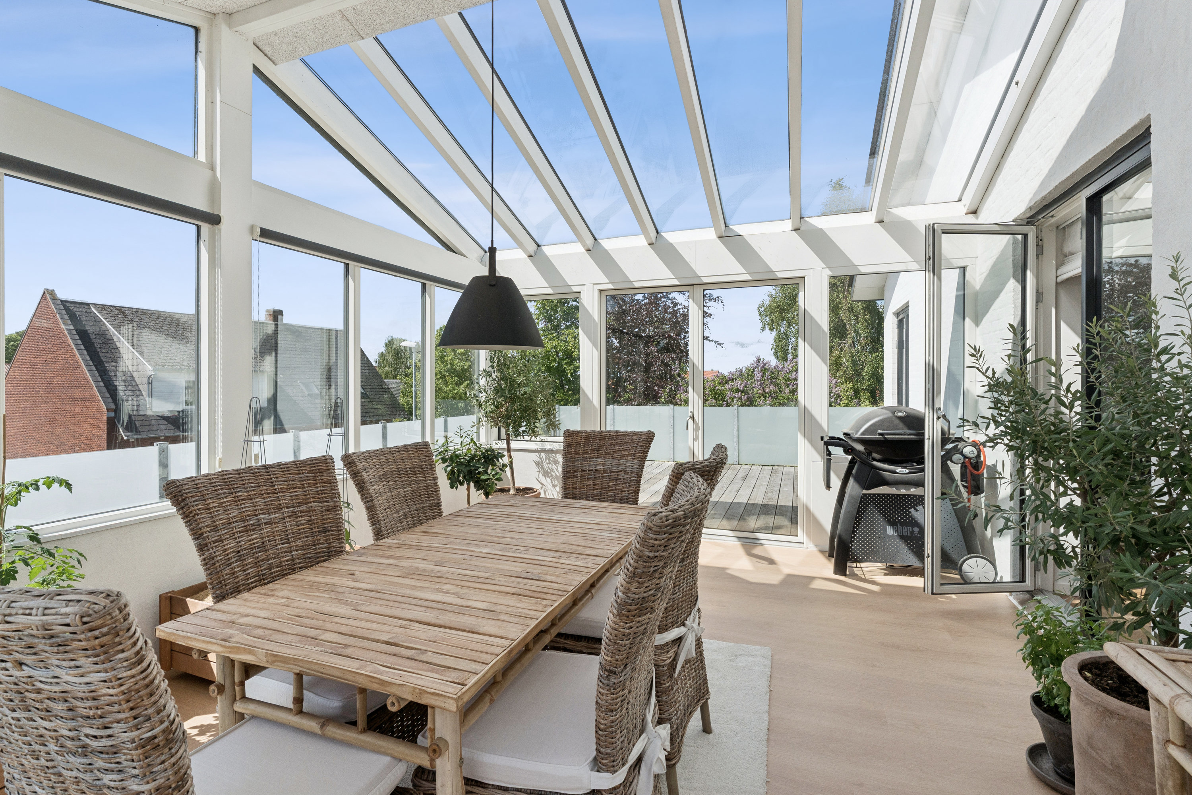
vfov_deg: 73.7
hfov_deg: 96.7
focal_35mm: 16
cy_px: 398
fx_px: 530
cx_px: 596
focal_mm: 16
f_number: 11
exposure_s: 1/800
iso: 800
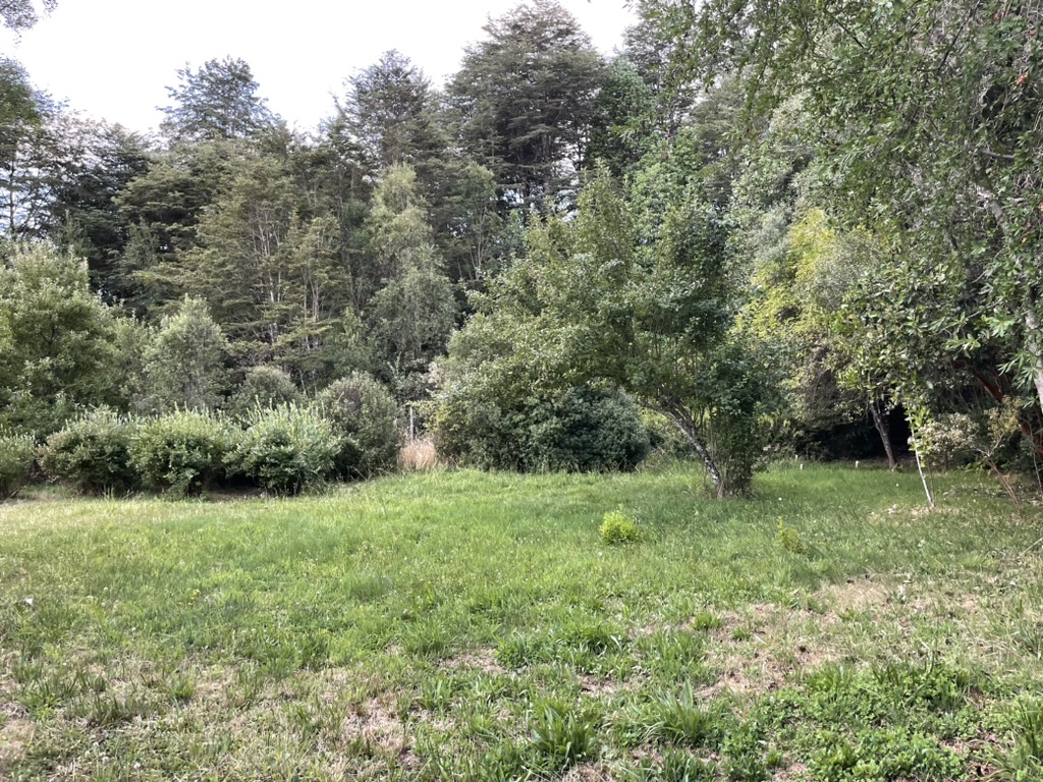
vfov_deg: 53.1
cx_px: 522
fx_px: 783
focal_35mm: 26
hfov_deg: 67.3
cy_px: 391
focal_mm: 4.2
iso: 100
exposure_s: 1/121
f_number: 1.6
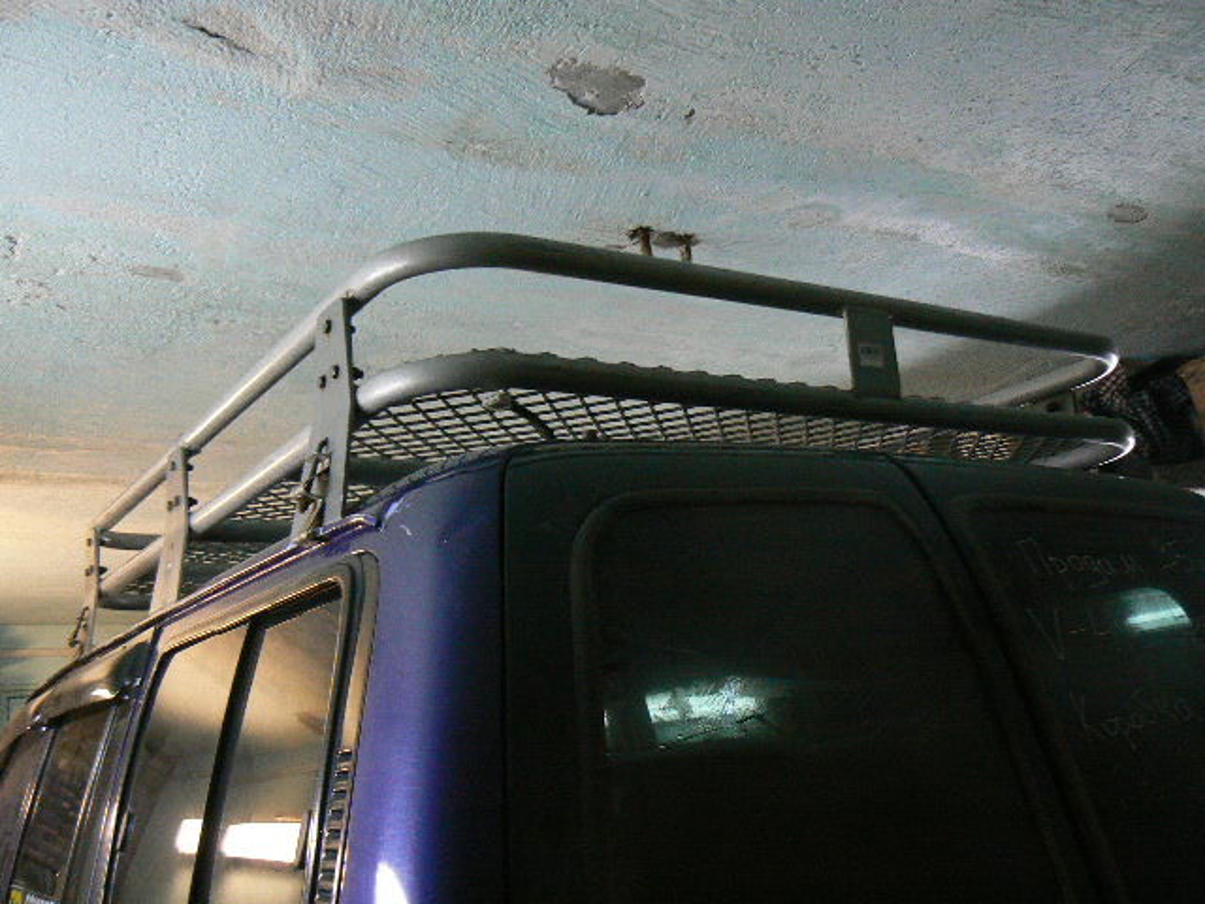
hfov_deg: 51.4
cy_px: 452
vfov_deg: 39.7
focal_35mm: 36
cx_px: 602
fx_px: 1253
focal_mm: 6
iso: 200
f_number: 2.8
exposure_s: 1/13
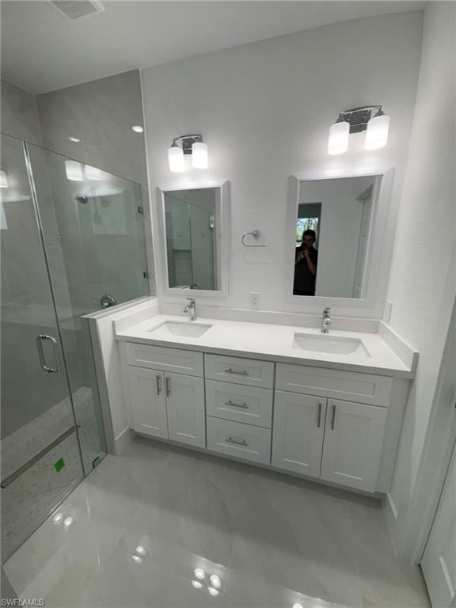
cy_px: 304
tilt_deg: -12.6
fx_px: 246
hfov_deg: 85.7
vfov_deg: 102.1
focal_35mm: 14
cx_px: 228
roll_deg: +0.3
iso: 64
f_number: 2.2
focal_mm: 2.22
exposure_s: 1/161
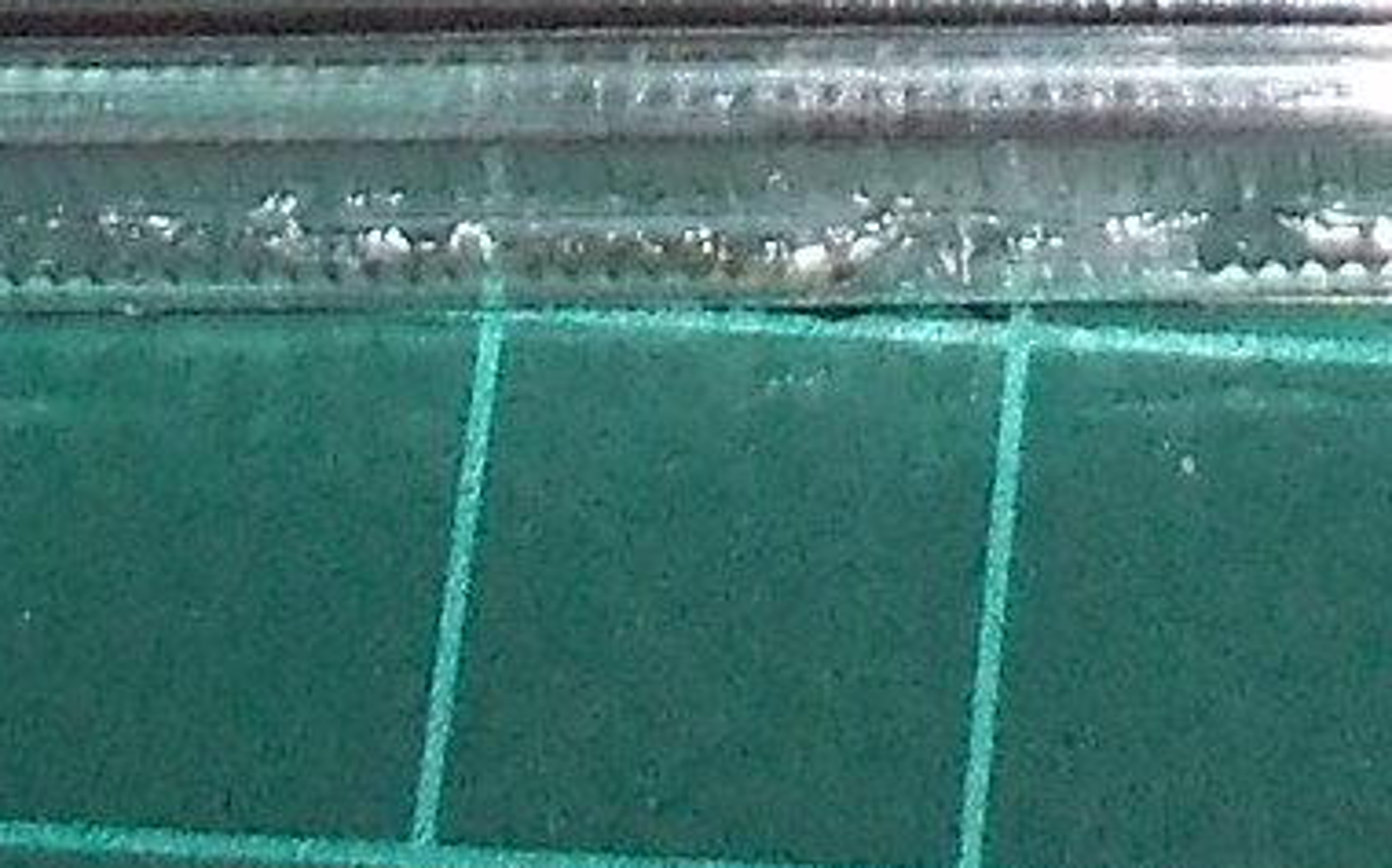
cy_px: -1699
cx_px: 1278
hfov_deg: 11.3
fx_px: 6976
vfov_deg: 6.5
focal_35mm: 184
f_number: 3.3
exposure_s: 1/30
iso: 200
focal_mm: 4.1
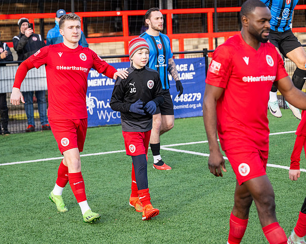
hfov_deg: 17.4
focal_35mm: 110
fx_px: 1000
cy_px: 122
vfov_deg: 13.9
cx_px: 158
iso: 800
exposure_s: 1/2000
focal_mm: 98
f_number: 4
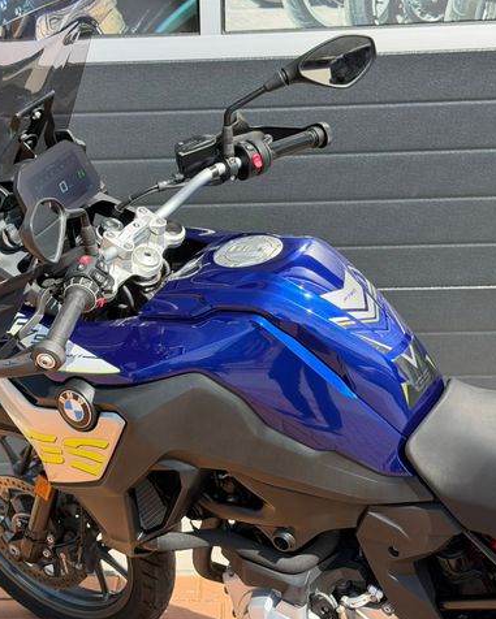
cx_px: 169
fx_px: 1156
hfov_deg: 24.1
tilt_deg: -16.8
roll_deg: +0.2
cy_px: 310
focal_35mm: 63
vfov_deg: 30.0
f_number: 1.78
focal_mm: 6.76
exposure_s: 1/1931
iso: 100
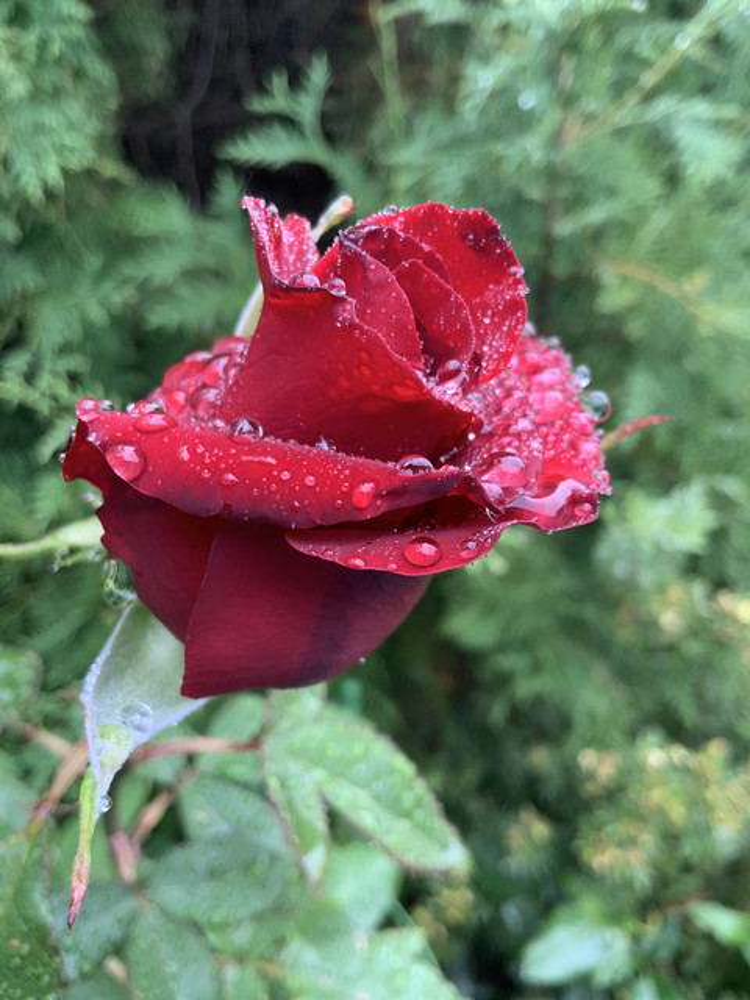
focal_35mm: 29
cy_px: 500
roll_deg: -3.7
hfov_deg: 48.2
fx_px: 838
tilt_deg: -18.2
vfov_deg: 61.7
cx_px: 375
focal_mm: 3
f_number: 1.8
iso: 50
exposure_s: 1/60
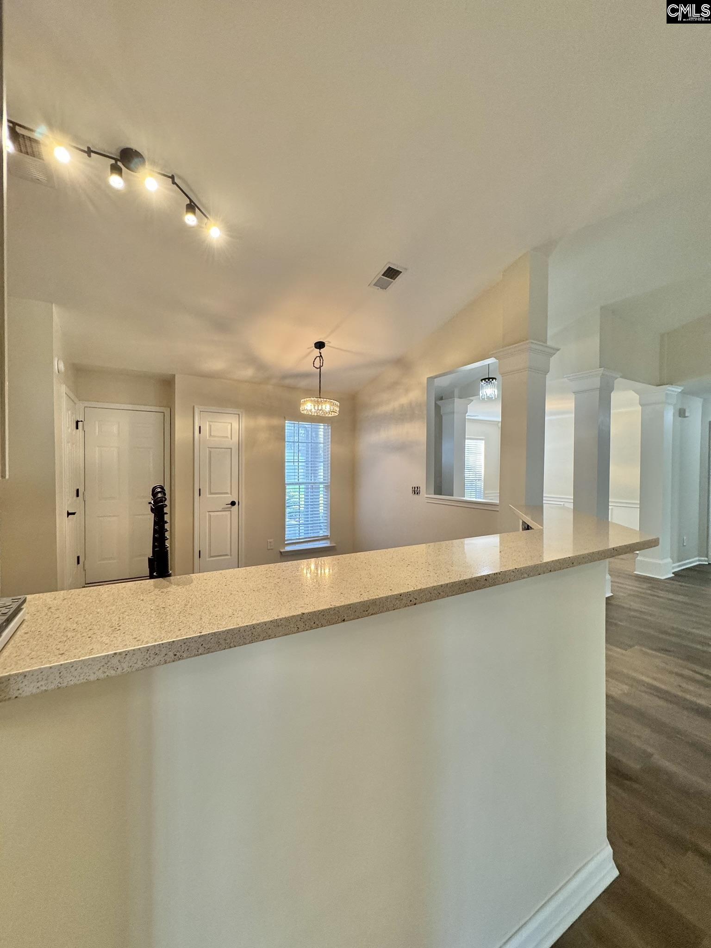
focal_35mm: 14
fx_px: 383
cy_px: 474
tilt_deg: +0.5
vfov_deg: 102.1
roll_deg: -0.1
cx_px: 356
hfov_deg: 85.7
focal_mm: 2.22
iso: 250
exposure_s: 1/120
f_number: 2.2
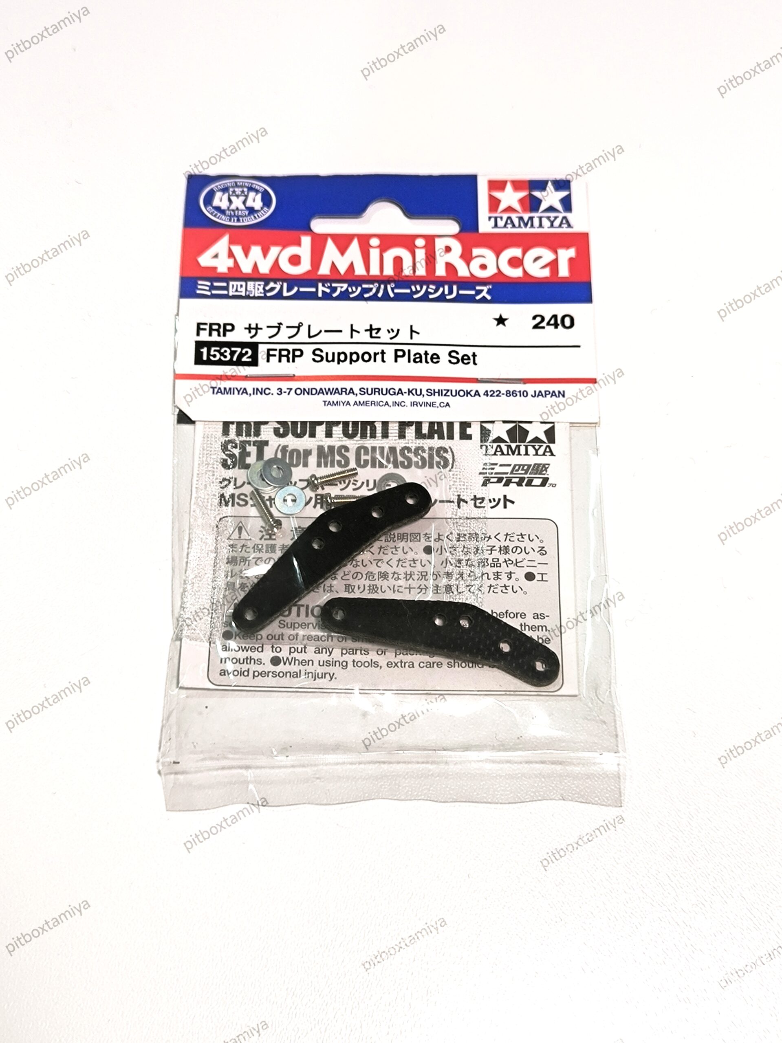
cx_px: 391
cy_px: 522
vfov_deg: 38.2
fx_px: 1507
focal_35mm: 50
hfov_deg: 29.1
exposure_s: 1/101
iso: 200
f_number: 1.9
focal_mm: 6.92
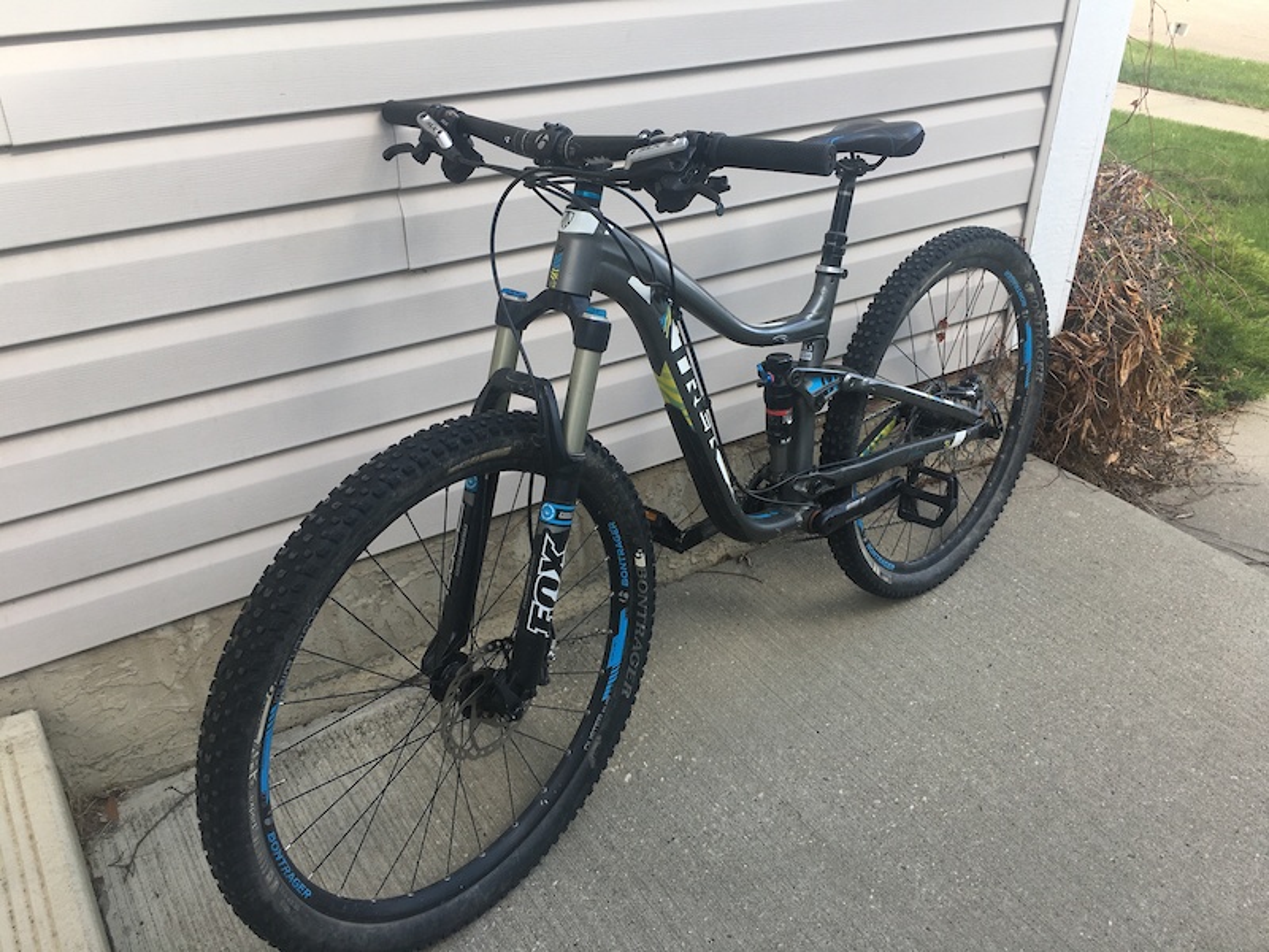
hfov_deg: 61.7
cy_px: 476
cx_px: 634
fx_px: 1063
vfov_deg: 48.2
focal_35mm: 29
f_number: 2.2
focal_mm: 4.15
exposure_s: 1/191
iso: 25
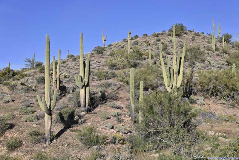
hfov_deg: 38.2
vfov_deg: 26.0
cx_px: 120
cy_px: 80
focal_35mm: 52
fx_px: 345
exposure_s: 1/1000
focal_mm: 52
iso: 100
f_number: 5.6
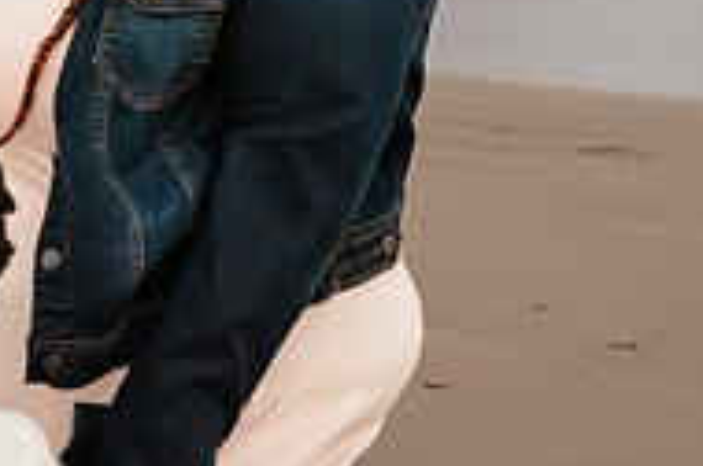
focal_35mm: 153
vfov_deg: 8.8
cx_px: -155
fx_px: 2983
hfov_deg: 13.1
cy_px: -139
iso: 6400
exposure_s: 1/200
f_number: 5.6
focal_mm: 50
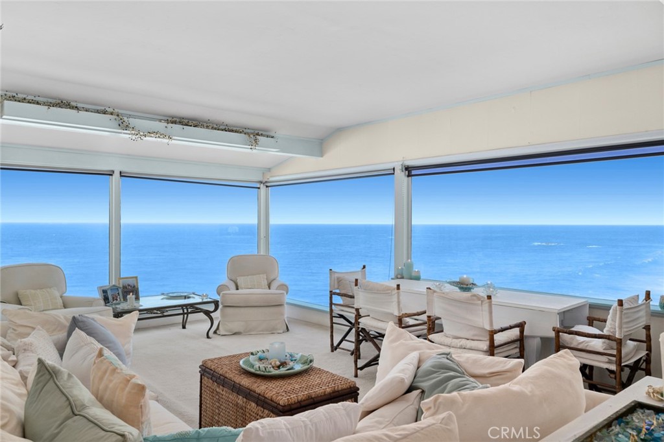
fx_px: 479
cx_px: 332
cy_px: 221
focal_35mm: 26
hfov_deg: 69.4
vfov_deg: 49.5
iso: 125
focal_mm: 26
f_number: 8
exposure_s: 1/100
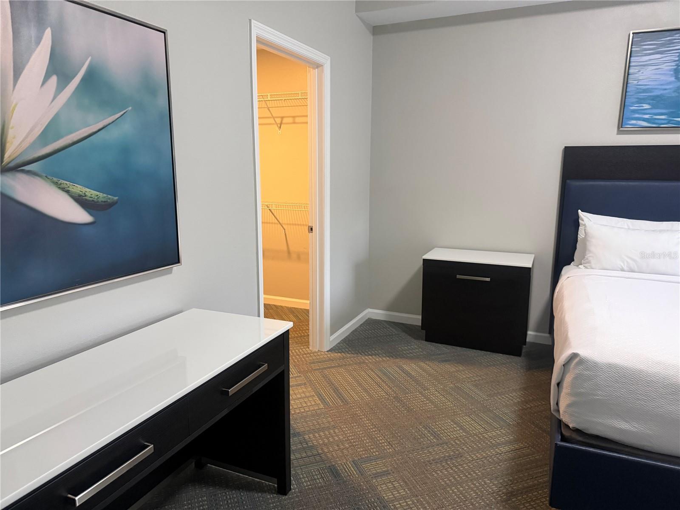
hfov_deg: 71.6
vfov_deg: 56.8
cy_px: 255
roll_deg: +0.0
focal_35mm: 24
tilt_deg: -10.2
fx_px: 471
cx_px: 340
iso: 500
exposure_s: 1/60
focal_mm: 6.76
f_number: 1.78
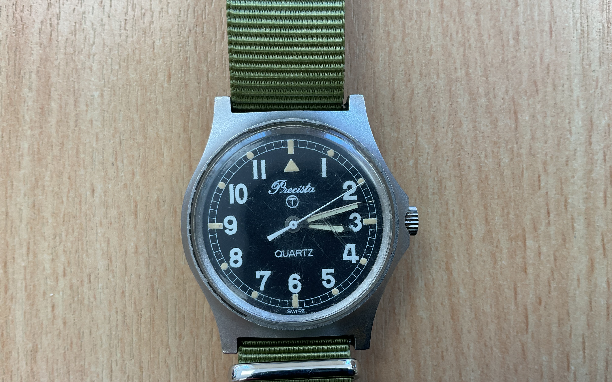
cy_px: 218
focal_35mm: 31
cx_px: 305
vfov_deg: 40.5
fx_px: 517
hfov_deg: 61.2
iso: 25
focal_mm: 3
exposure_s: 1/100
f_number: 1.8
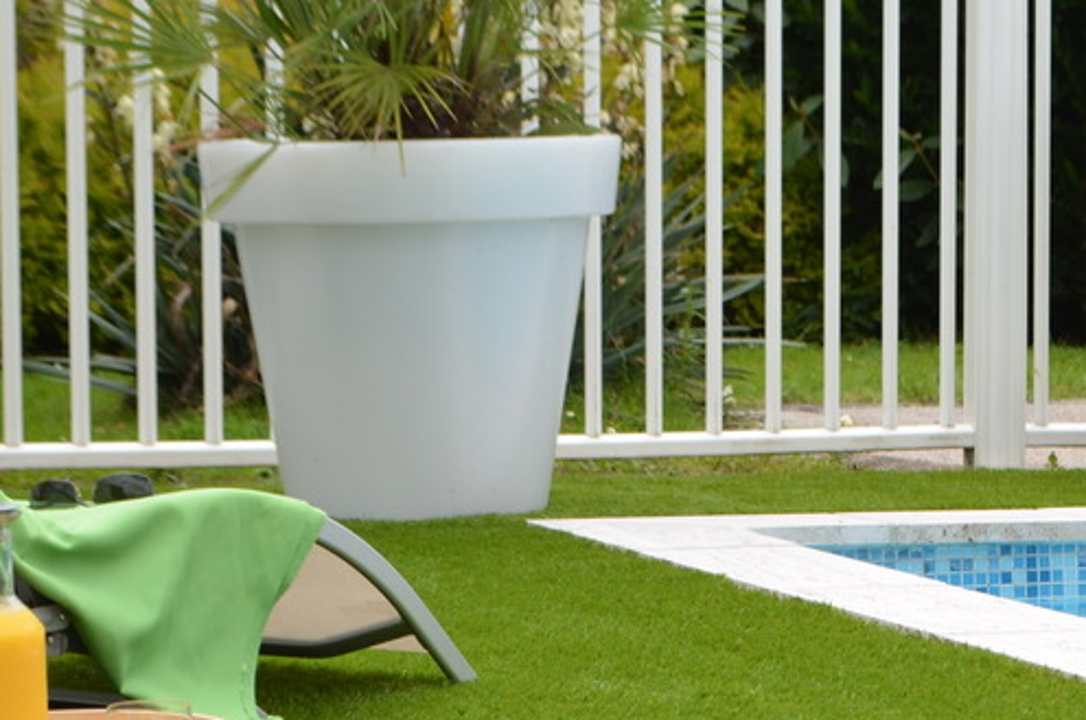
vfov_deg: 9.8
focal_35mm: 139
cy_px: 545
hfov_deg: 14.7
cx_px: 766
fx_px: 4186
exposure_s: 1/200
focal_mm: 46
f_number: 7.1
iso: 100
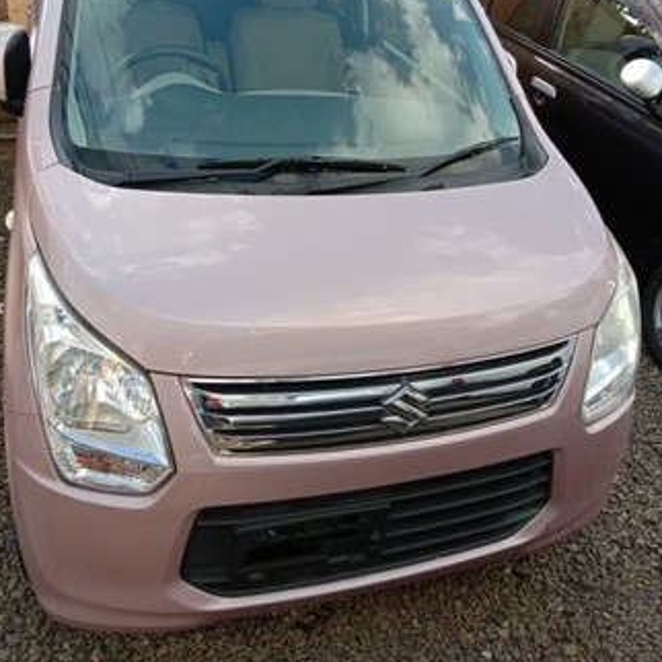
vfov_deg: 50.6
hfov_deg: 51.1
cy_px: 251
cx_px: 337
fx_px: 692
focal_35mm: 32
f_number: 2.2
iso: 100
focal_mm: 3.65
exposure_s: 1/209
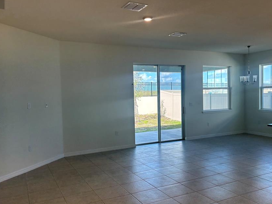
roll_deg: -0.7
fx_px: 251
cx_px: 154
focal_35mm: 32
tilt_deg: -7.0
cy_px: 108
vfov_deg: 44.1
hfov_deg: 56.6
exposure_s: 1/176
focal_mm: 5.96
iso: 40
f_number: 1.6
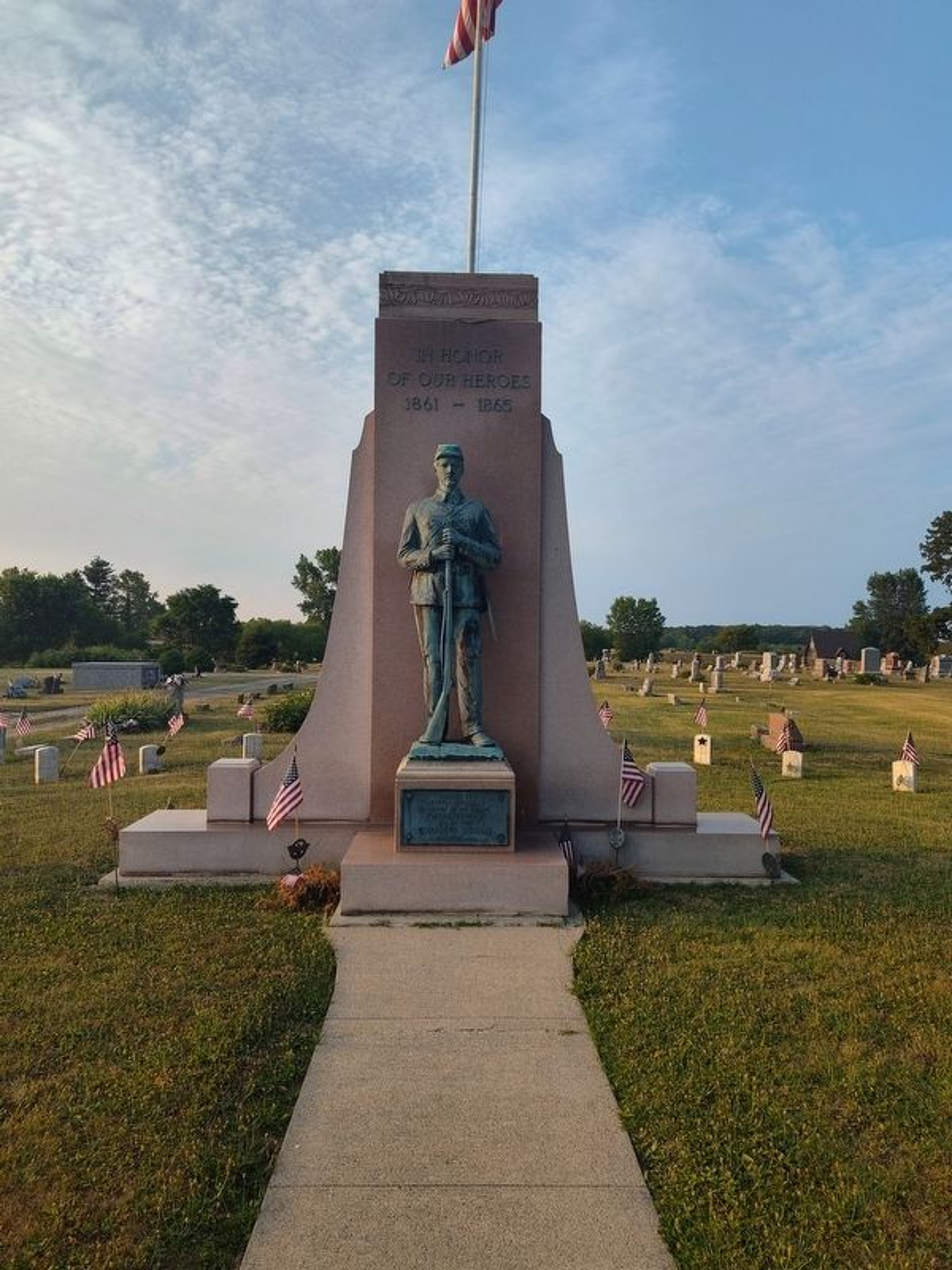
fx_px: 843
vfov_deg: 73.9
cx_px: 476
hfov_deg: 58.9
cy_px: 635
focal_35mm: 23
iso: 100
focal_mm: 5.56
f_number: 1.8
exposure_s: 1/513
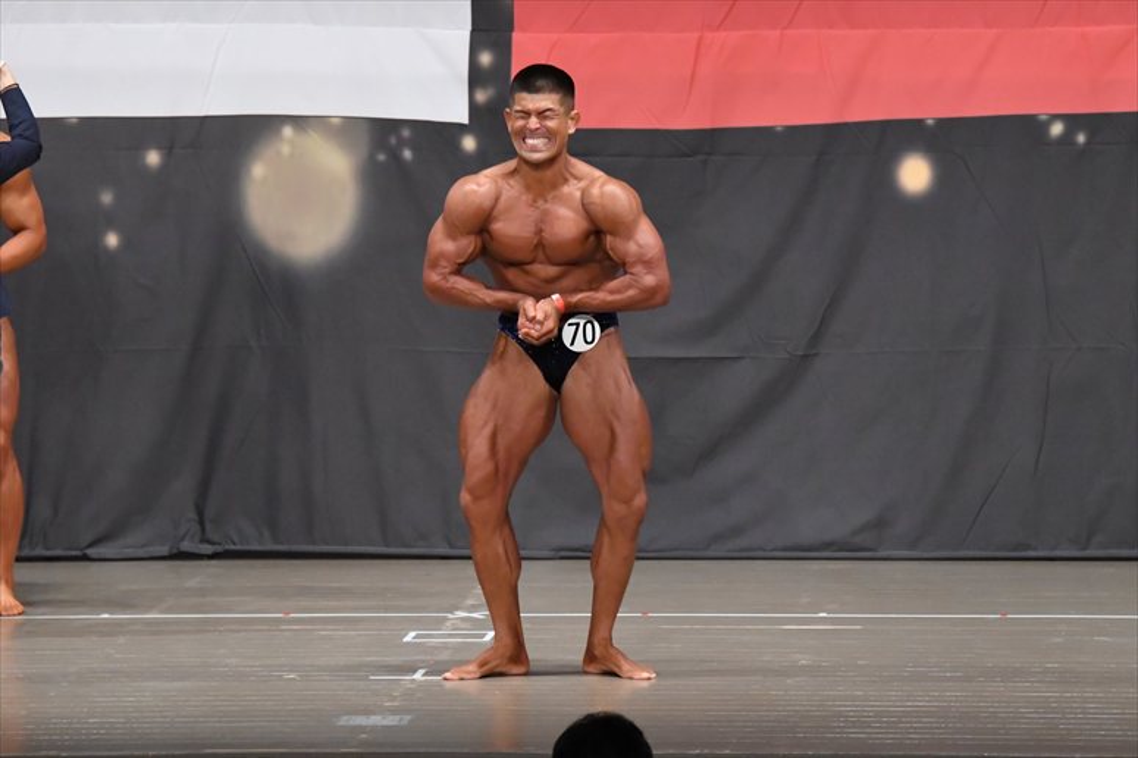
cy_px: 379
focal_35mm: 202
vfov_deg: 6.8
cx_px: 569
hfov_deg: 10.2
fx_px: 6382
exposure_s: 1/400
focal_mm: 135
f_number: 5.6
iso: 6400
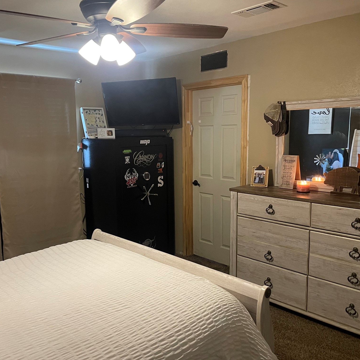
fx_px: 365
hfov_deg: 52.5
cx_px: 165
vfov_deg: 52.5
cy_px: 180
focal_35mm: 31
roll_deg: +0.9
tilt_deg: -9.0
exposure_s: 1/40
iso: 400
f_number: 1.6
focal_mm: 4.2
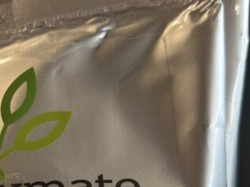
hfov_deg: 24.2
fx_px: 563
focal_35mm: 78
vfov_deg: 18.1
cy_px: 216
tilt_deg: -34.2
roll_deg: +2.5
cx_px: 18
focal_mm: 6.76
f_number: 1.78
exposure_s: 1/121
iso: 80
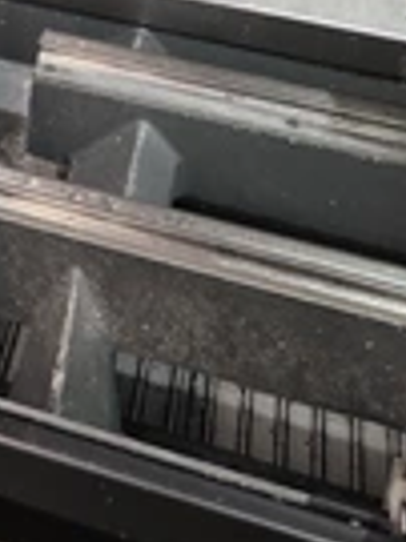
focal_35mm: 68
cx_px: -64
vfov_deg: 23.5
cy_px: -249
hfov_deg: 20.4
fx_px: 1065
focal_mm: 6.3
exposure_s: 1/120
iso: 500
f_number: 1.7
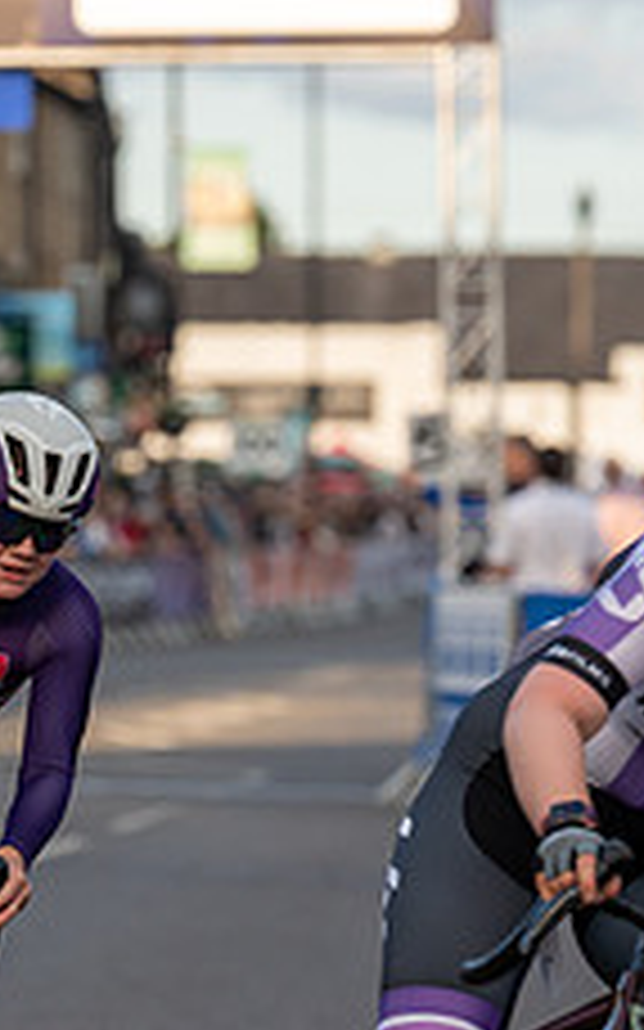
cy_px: 573
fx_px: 10003
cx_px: -329
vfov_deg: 5.9
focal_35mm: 356
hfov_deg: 3.7
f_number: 3.5
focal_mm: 135
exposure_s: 1/800
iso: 320
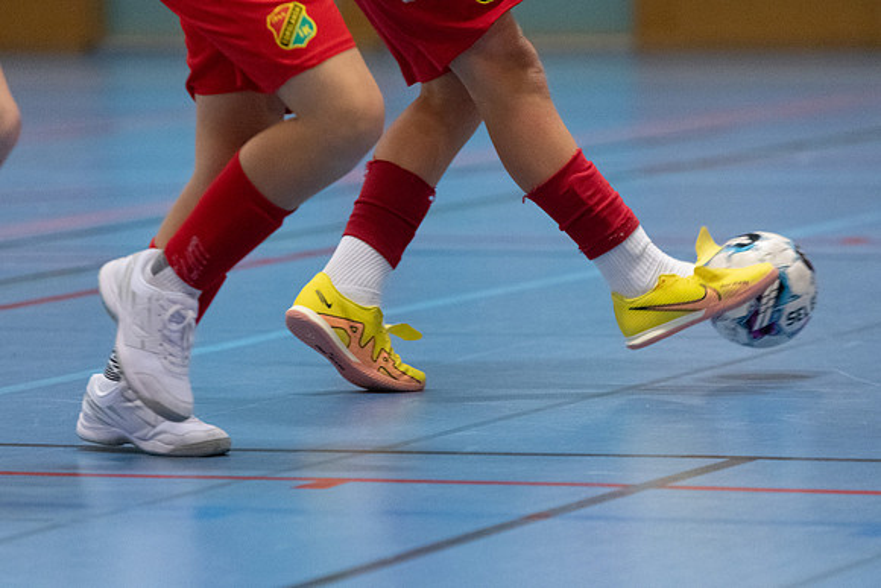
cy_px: 294
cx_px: 440
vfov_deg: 4.7
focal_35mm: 292
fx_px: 7149
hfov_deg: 7.1
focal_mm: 185
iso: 4000
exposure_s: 1/640
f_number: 3.5
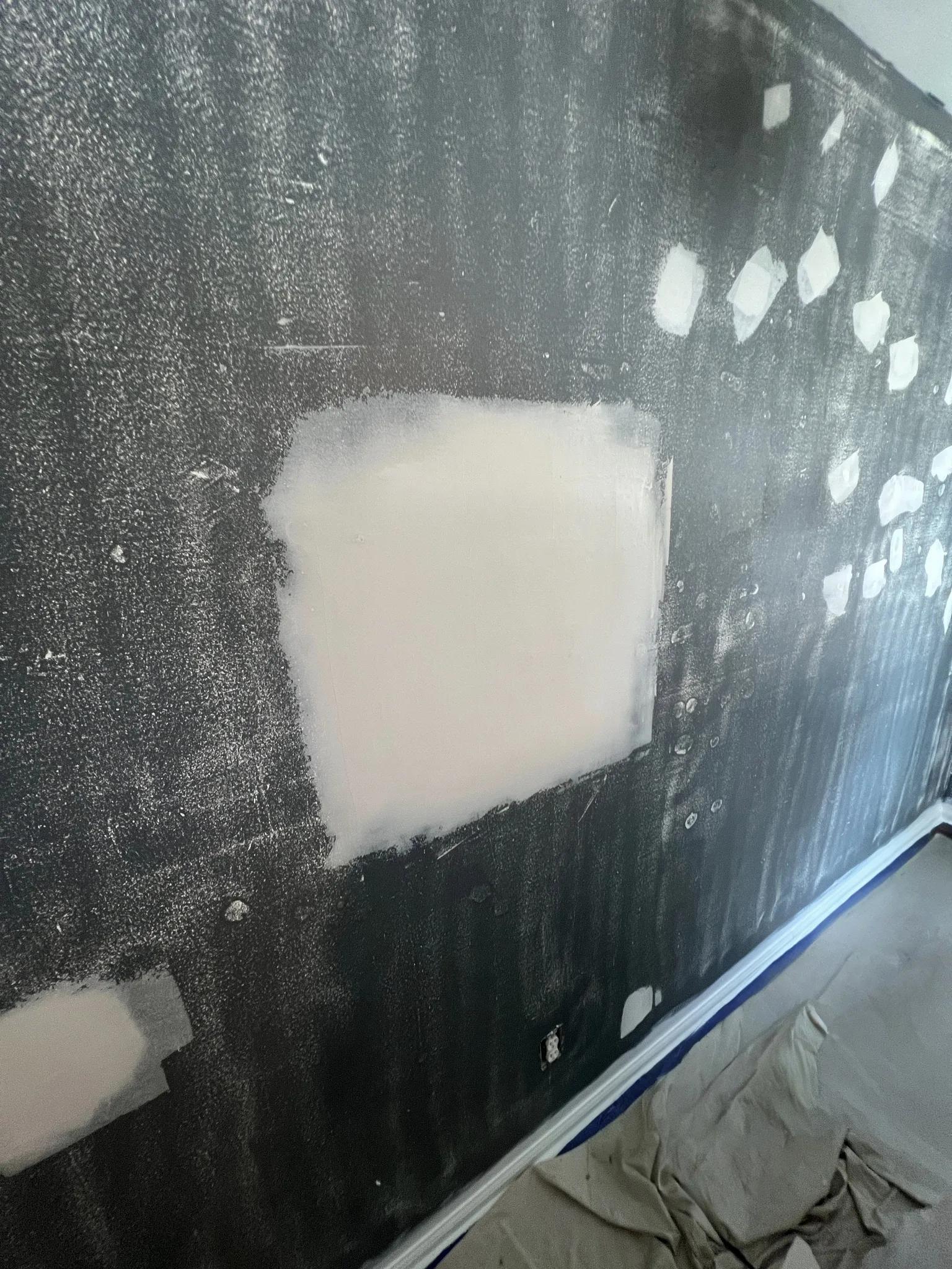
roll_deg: +4.4
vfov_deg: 106.2
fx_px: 477
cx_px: 476
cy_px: 634
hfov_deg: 89.9
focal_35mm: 13
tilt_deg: -15.7
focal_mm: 1.57
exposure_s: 1/60
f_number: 1.8
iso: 200
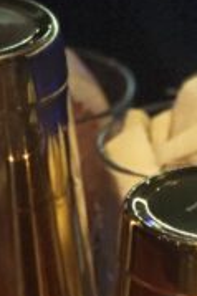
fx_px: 2541
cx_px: 157
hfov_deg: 4.4
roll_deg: -0.1
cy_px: 718
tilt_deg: -32.7
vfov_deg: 6.4
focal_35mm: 309
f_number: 2
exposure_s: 1/24
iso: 500
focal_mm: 6
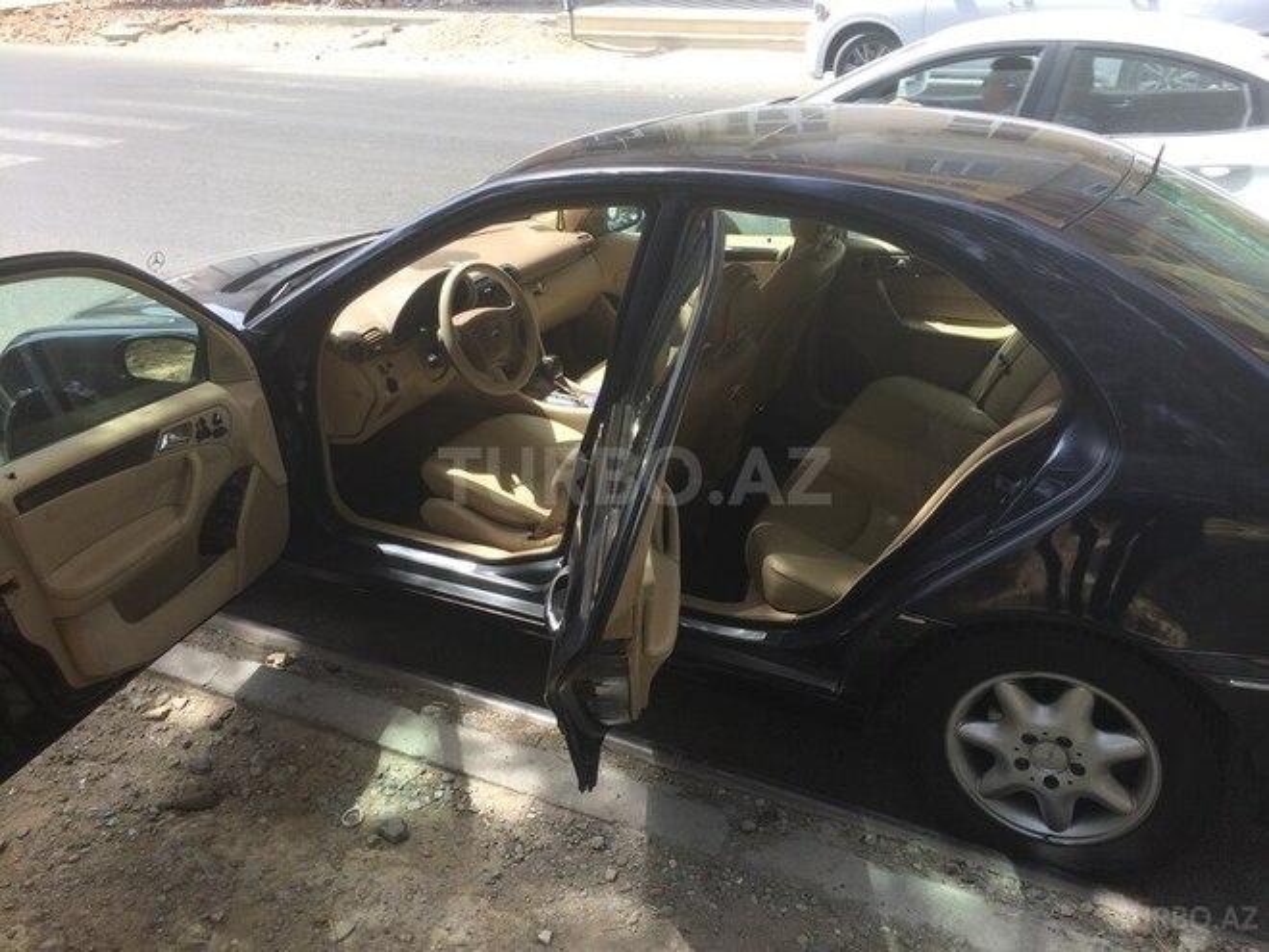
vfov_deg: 48.2
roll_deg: -0.3
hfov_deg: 61.7
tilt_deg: -27.8
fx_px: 1063
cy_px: 476
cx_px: 634
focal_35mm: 29
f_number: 2.2
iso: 32
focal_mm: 4.15
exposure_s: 1/373
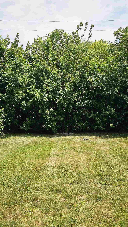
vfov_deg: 58.0
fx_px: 205
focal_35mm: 34
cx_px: 65
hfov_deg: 34.7
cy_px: 112
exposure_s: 1/604
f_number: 1.7
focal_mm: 6.3
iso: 10
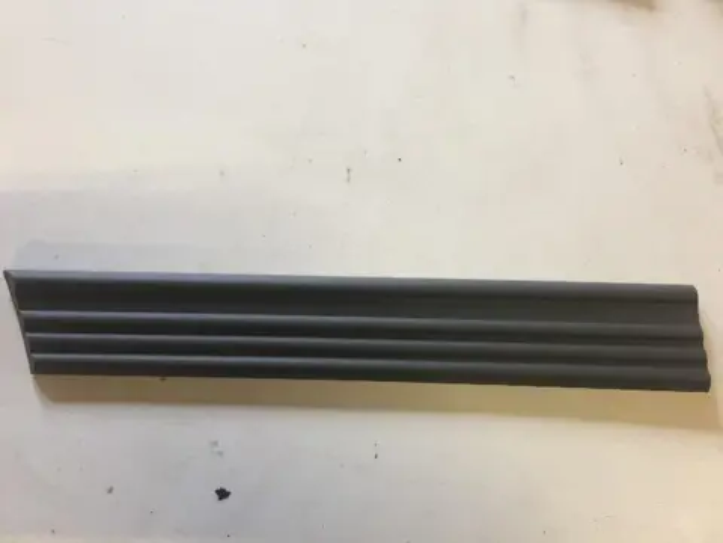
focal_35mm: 29
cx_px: 362
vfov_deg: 48.2
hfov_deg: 61.7
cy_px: 272
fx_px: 606
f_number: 2.2
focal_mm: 4.15
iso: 200
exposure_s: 1/33
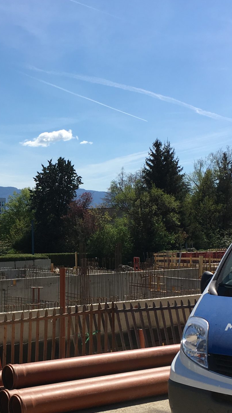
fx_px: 613
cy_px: 232
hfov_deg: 21.1
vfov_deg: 37.2
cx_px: 33
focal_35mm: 56
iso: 25
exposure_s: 1/2079
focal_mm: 4.15
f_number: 2.2
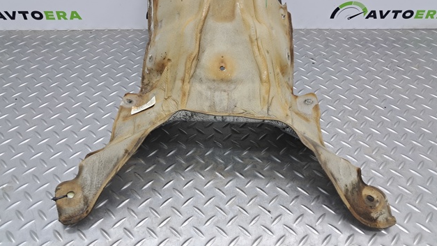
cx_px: 220
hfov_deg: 64.3
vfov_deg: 38.8
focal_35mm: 30
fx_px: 348
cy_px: 97
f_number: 1.8
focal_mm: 4
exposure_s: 1/50
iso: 80
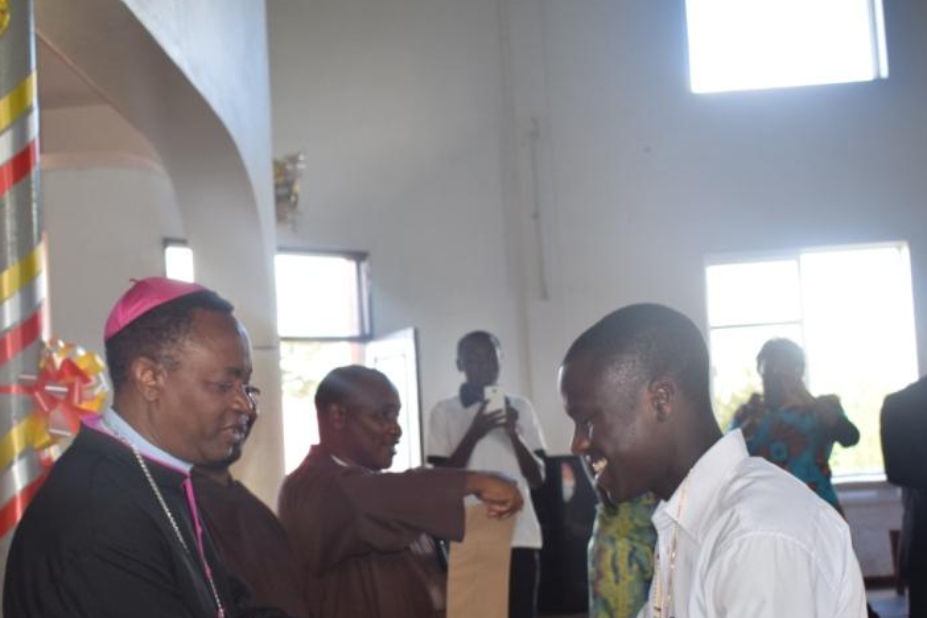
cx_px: 383
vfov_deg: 24.6
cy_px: 431
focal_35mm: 55
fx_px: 1409
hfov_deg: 36.3
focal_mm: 25
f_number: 5
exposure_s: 1/80
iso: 800
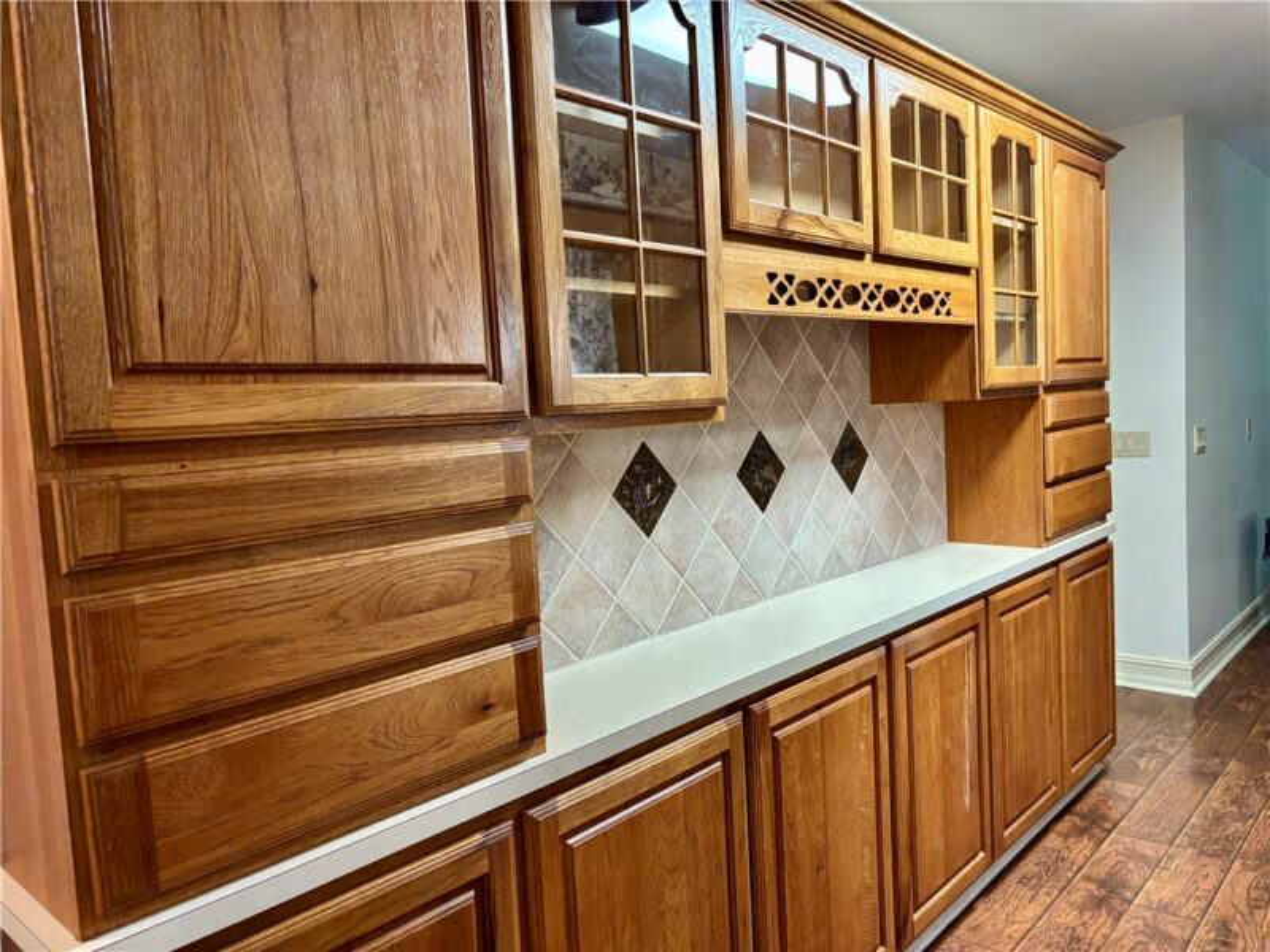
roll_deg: +2.6
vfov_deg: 53.1
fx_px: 954
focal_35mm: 26
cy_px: 476
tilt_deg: -3.7
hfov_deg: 67.3
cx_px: 635
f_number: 1.6
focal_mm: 5.96
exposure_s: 1/60
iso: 250
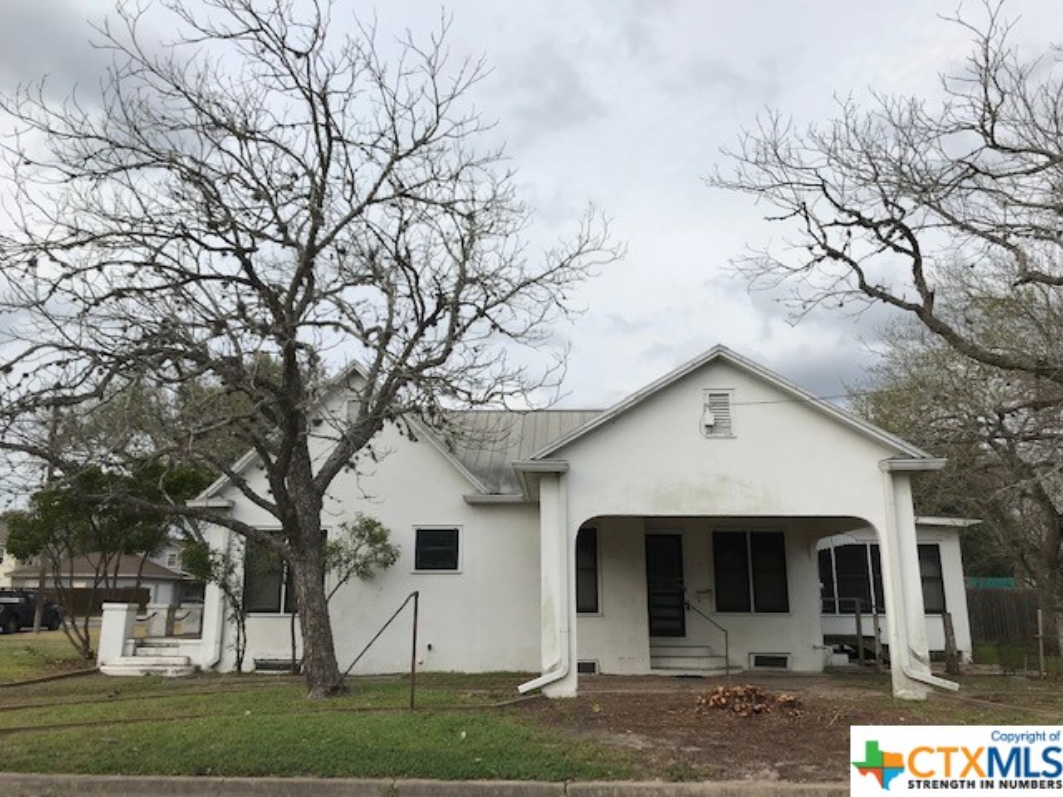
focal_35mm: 28
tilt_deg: +13.5
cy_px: 398
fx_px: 860
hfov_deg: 63.4
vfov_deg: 49.7
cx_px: 532
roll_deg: -1.0
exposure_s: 1/2660
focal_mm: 3.99
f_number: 1.8
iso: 20
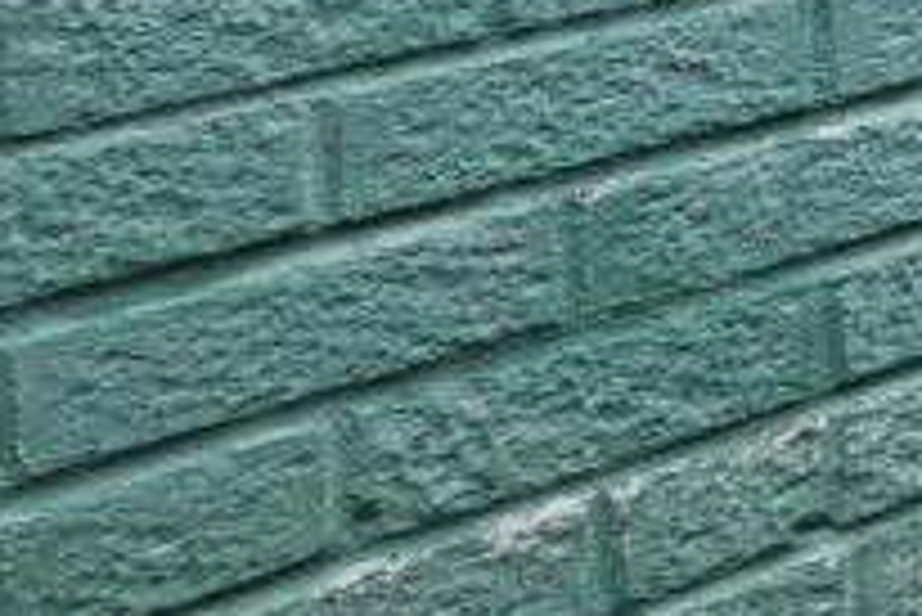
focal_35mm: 80
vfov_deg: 13.5
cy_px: -758
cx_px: 2001
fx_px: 2050
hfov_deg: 16.5
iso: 1000
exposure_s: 1/1250
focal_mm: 16
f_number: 11
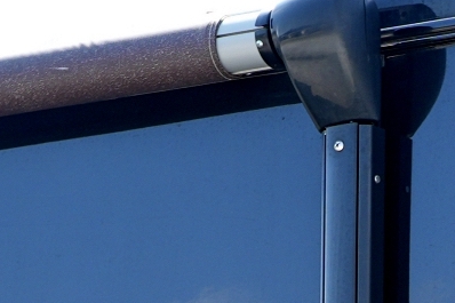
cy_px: 1085
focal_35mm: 377
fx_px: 4763
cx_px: 624
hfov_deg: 5.4
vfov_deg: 3.5
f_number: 3.2
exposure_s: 1/500
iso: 100
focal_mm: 50
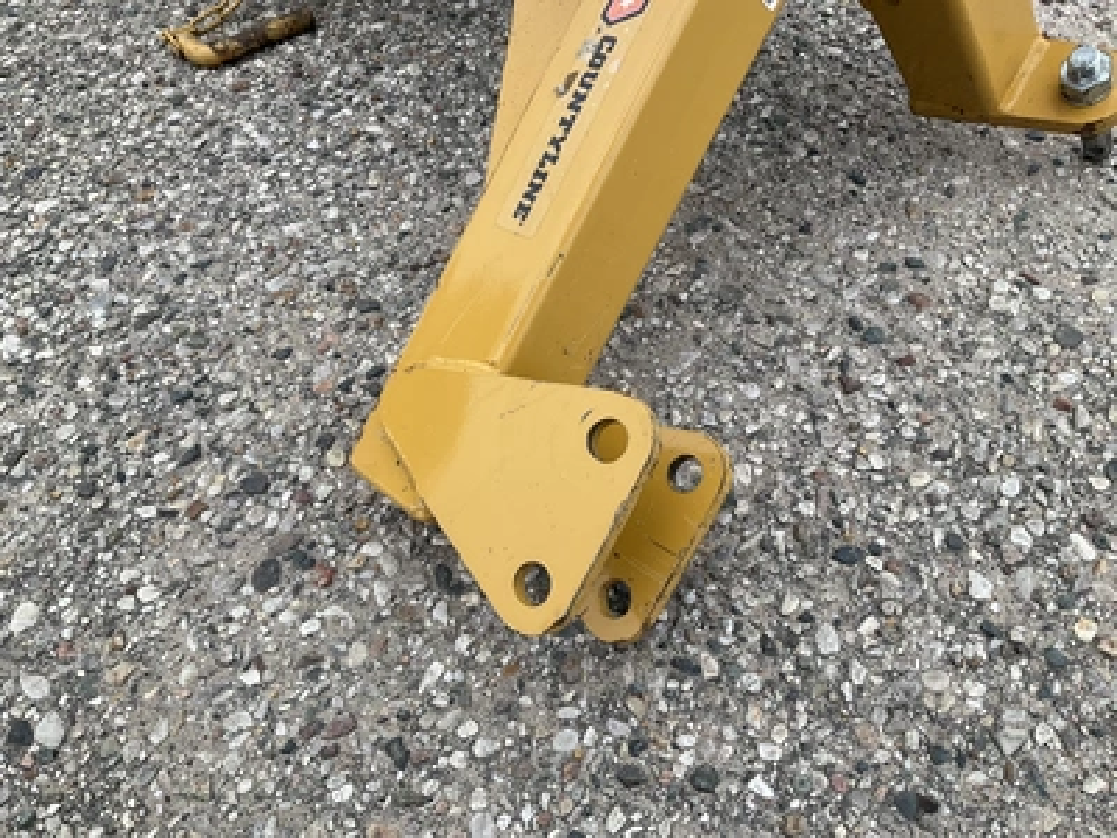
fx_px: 936
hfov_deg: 61.7
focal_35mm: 29
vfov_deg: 48.2
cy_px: 419
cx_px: 558
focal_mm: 3
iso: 25
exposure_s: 1/386
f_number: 1.8
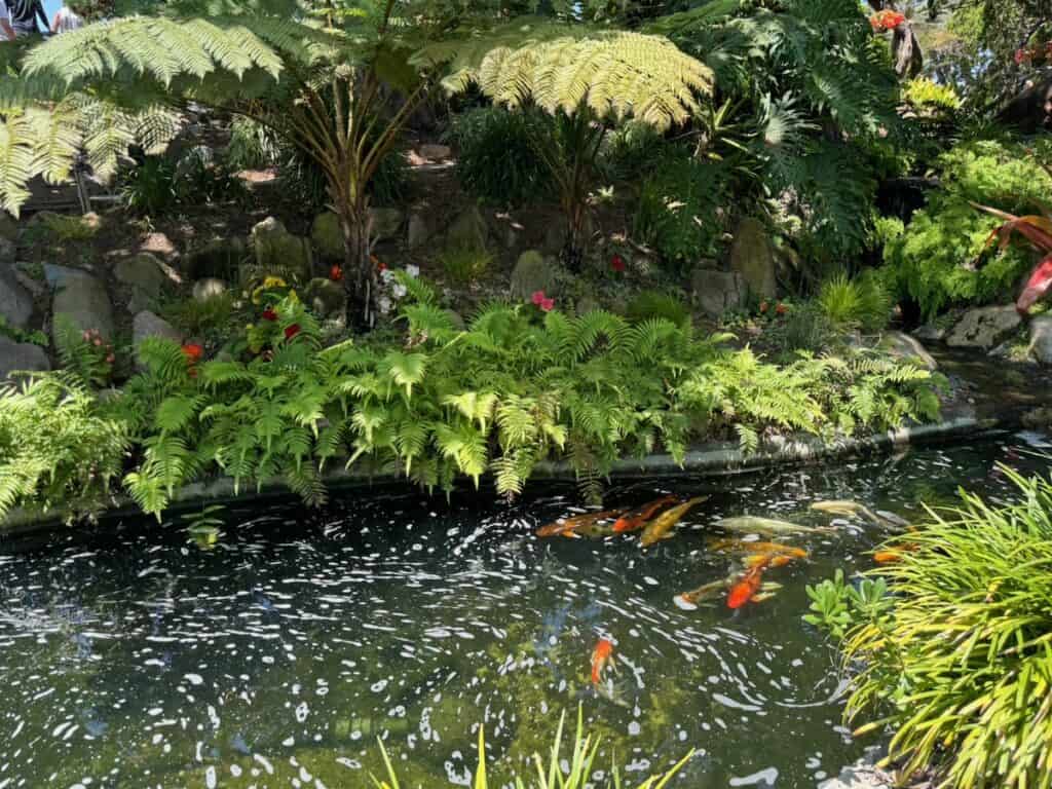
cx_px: 526
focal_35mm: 24
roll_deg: +1.5
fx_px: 729
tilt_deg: -15.8
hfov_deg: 71.6
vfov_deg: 56.8
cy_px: 394
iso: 80
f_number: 1.78
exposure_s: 1/488
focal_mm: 6.76
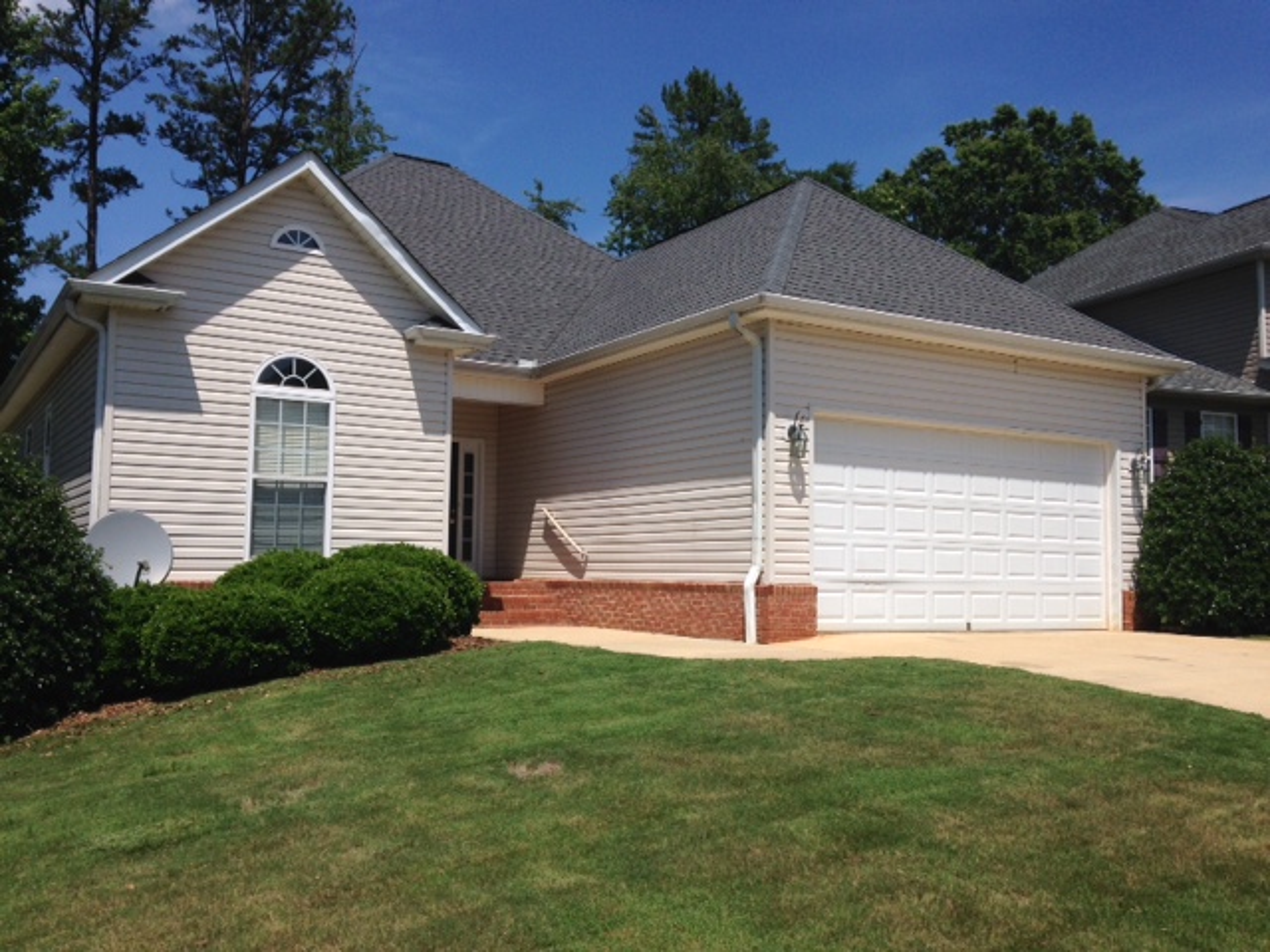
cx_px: 635
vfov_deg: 42.9
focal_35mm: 33
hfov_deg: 55.4
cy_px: 476
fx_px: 1211
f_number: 2.4
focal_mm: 4.12
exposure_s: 1/2710
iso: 50
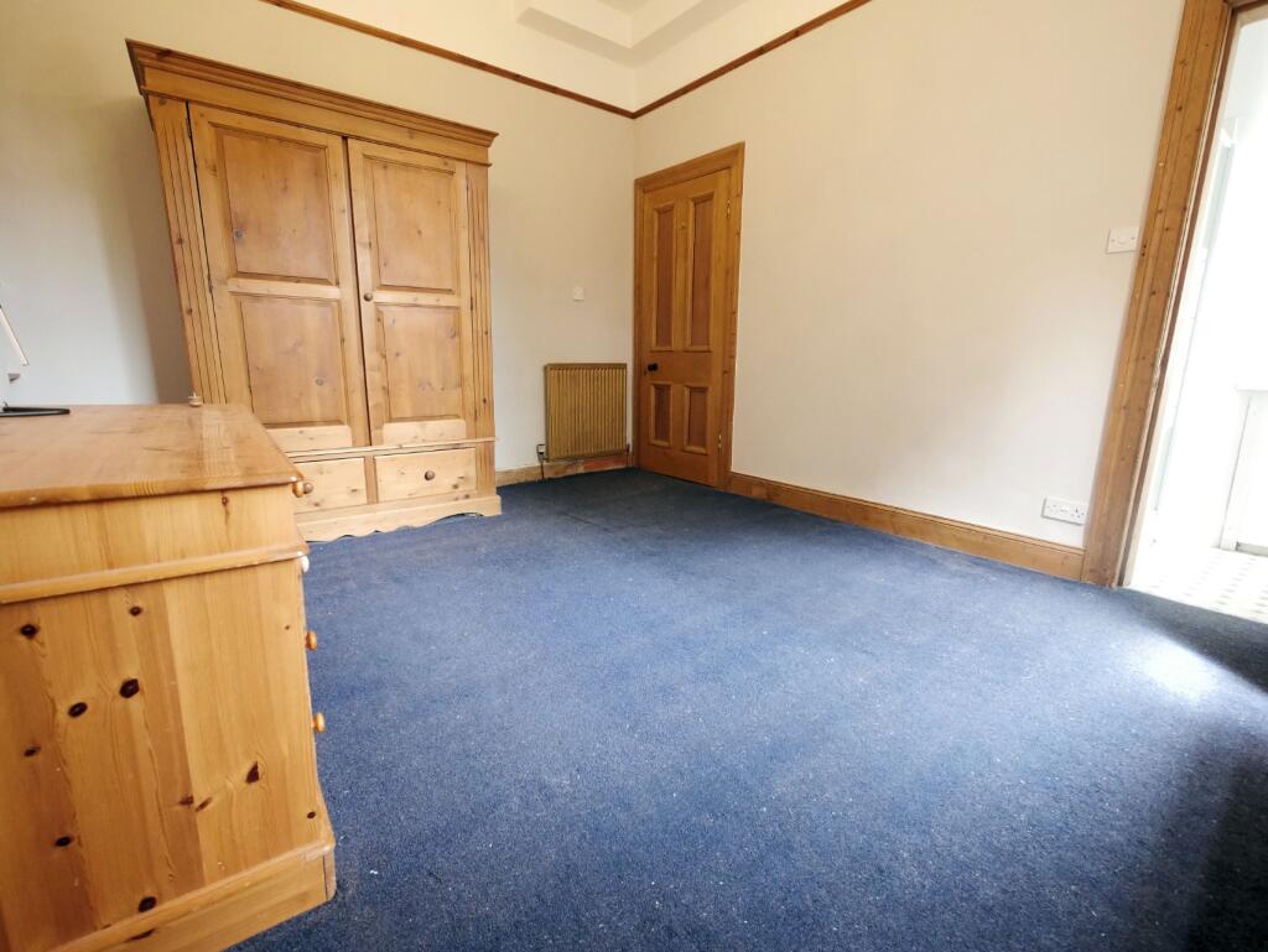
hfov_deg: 94.5
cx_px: 634
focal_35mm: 16
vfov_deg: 78.2
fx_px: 586
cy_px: 476
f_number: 4
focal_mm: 8
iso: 3200
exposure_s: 1/100
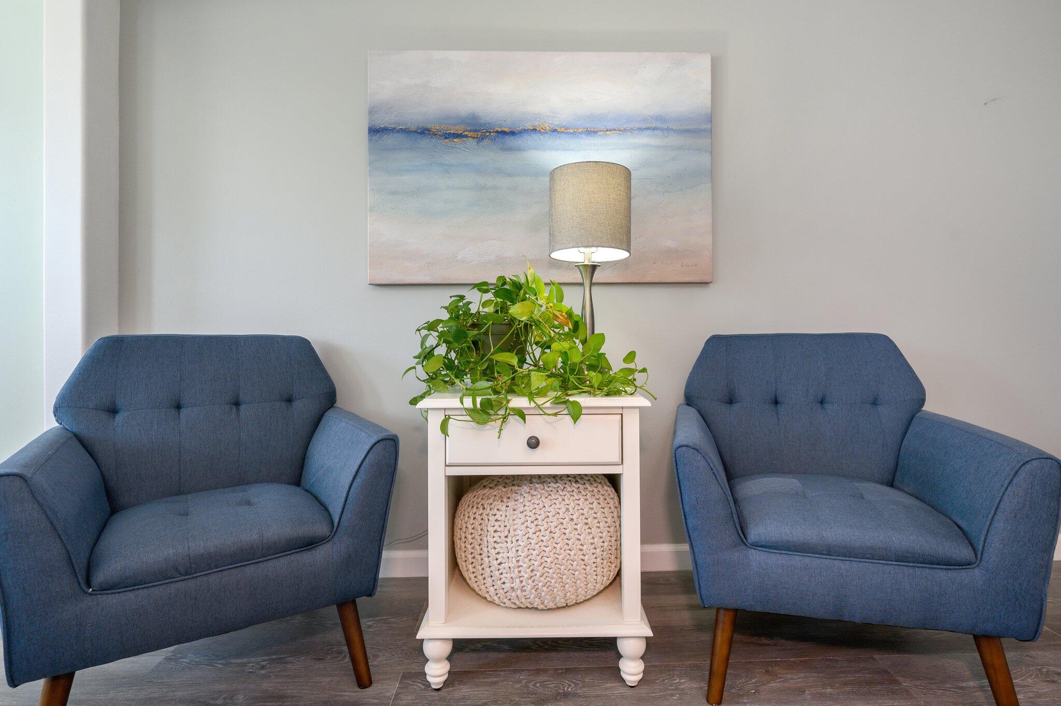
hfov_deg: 90.0
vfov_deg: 67.3
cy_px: 353
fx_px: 530
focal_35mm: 18
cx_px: 530
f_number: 8
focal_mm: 18
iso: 320
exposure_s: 1/25
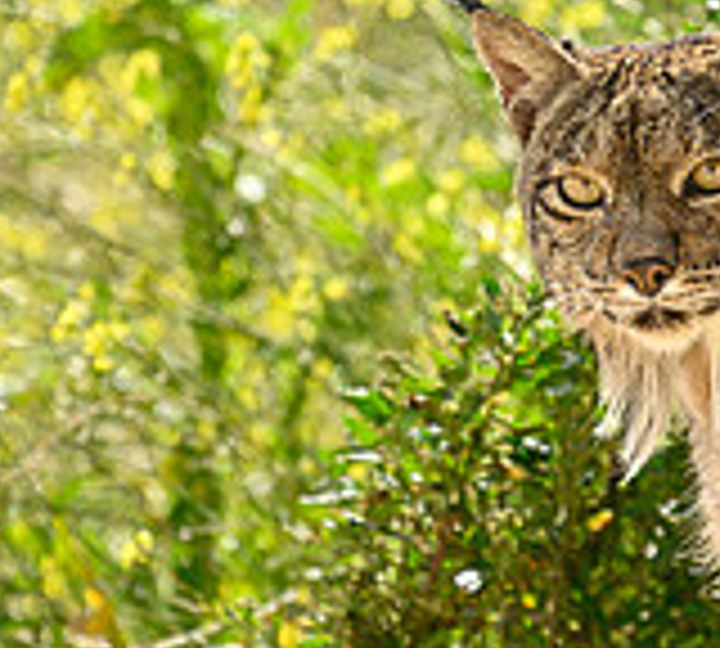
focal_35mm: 2107
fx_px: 47168
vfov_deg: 0.8
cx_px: 707
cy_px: 238
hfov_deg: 0.9
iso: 280
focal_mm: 560
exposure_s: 1/2000
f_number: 4
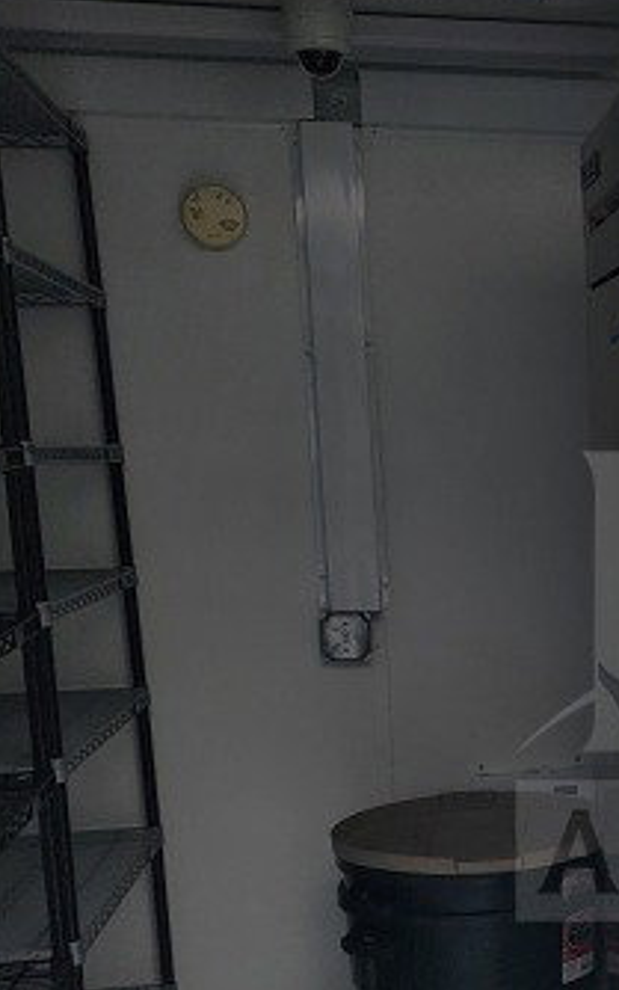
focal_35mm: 62
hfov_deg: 19.1
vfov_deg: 32.6
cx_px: 847
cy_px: 686
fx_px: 1672
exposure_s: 1/184
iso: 16
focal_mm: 6.7
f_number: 1.8
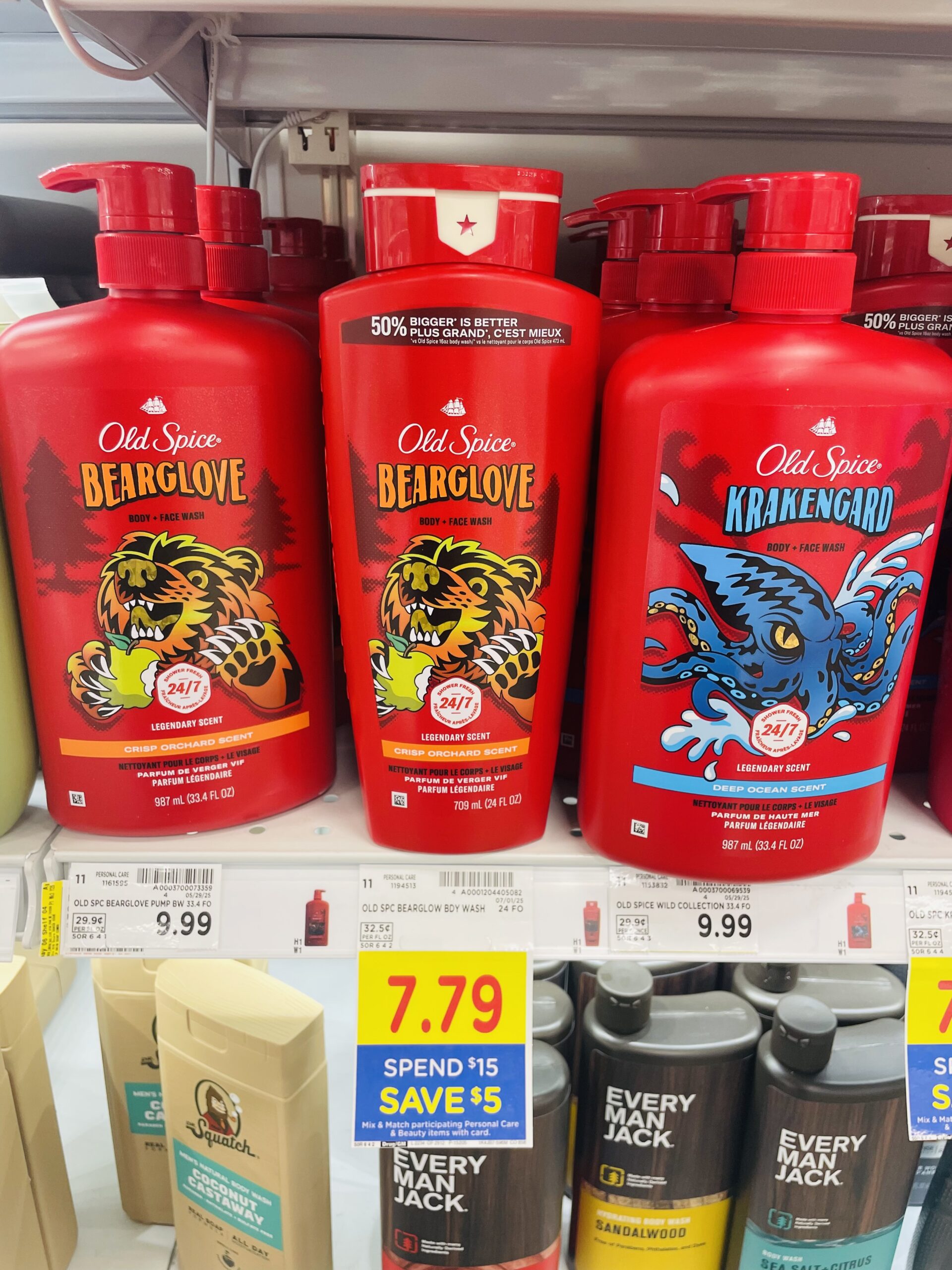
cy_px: 635
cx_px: 476
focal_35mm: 26
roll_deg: -0.5
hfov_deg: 53.1
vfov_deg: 67.3
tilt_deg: -21.4
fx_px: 953
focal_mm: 4.2
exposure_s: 1/60
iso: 80
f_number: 1.6
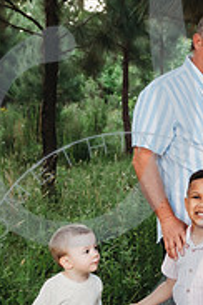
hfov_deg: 19.2
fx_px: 584
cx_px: 205
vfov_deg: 29.2
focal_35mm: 69
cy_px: 160
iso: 100
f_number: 2.8
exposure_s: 1/200
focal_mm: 28
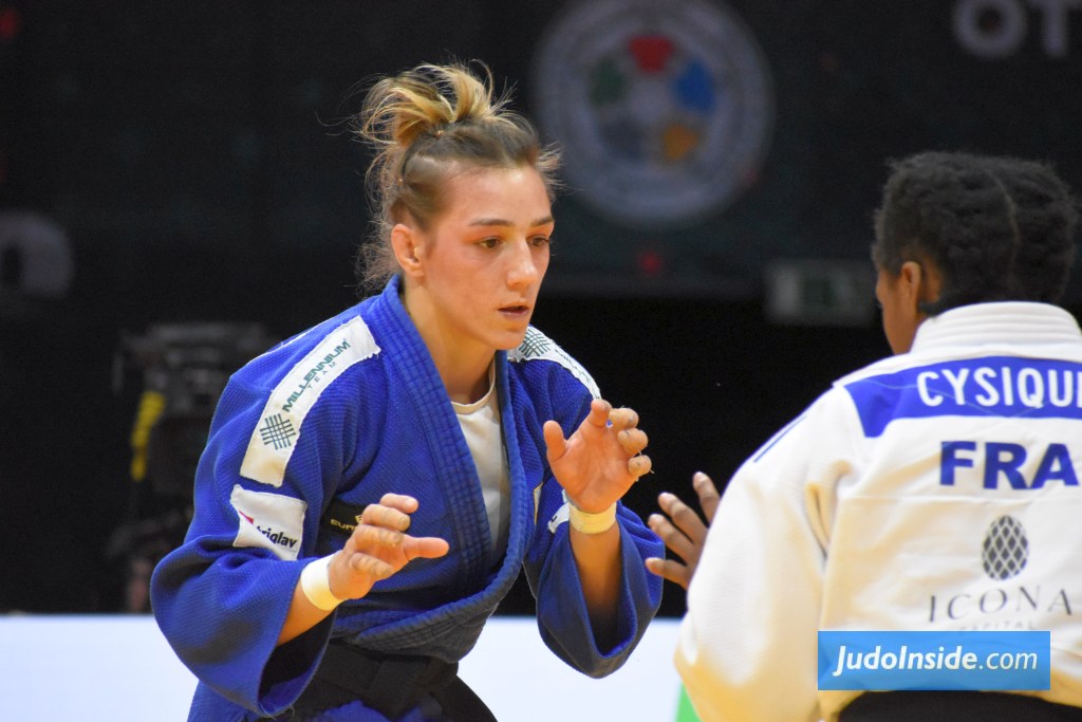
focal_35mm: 375
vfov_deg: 3.7
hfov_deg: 5.5
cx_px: 541
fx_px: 11272
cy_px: 361
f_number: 7.1
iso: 6400
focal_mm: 250
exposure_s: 1/640
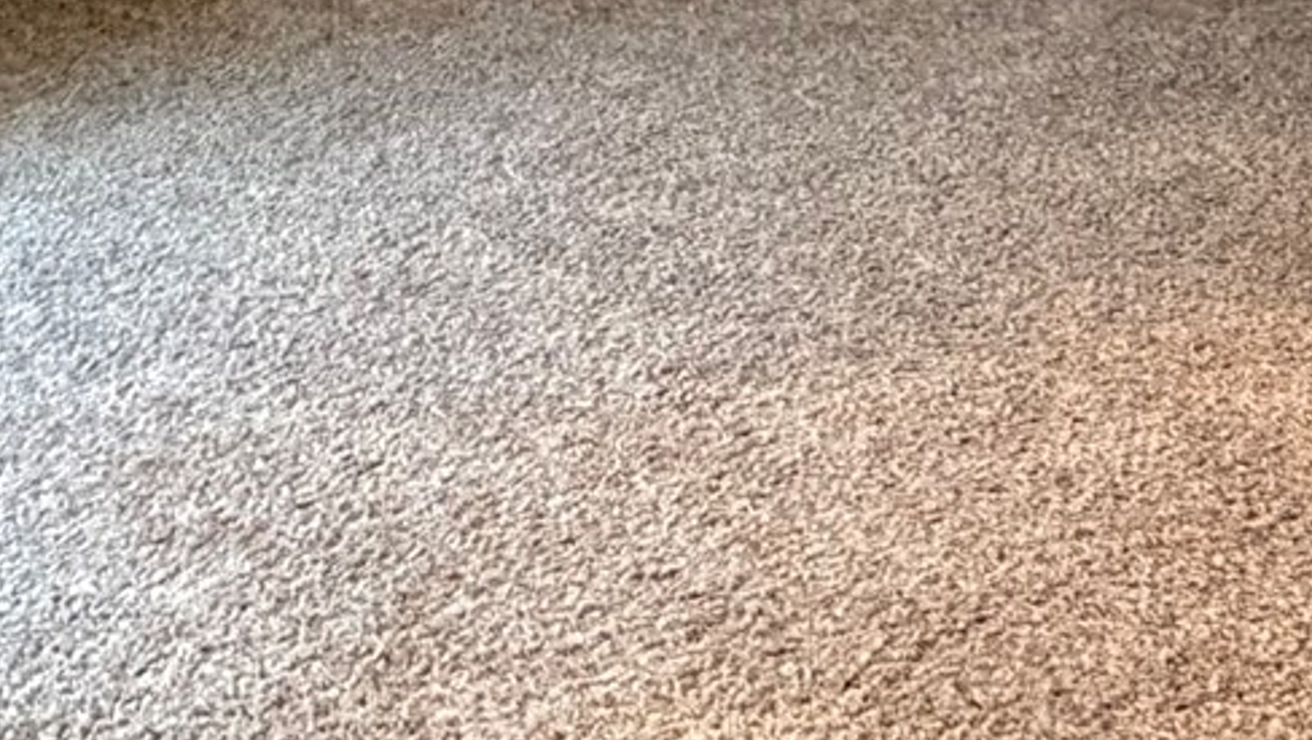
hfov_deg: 30.5
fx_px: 2227
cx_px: 1307
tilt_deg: +0.7
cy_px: -683
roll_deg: +0.8
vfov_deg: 15.5
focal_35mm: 64
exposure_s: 1/40
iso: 1000
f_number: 2.2
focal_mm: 2.22
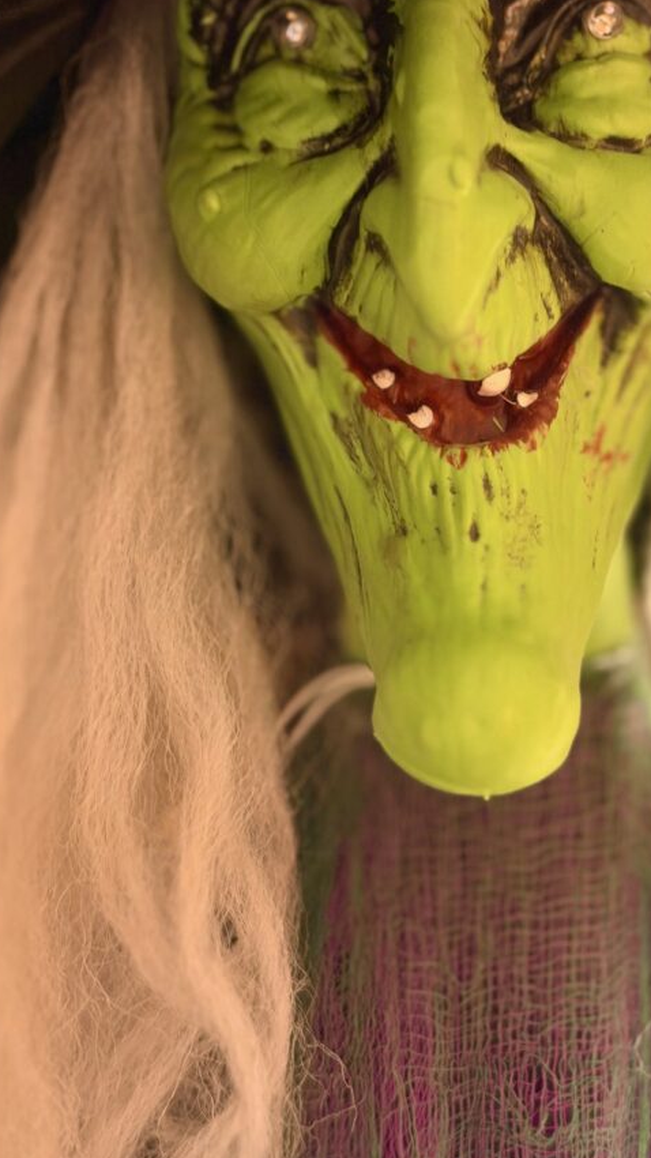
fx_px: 1934
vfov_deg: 33.3
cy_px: 497
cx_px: 460
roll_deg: -2.4
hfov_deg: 19.0
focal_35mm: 63
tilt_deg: -2.3
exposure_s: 1/20
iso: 640
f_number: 1.48
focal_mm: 6.93
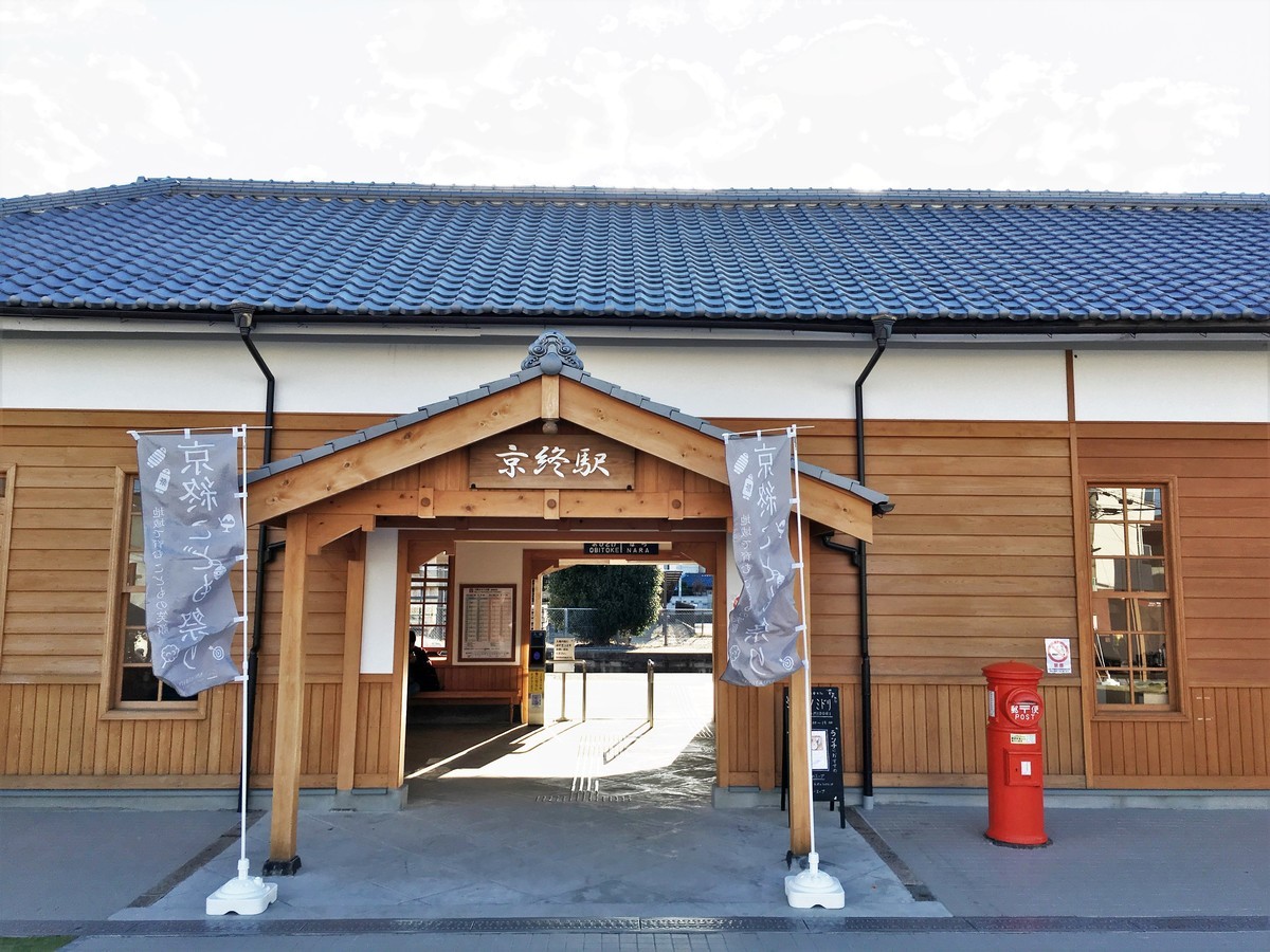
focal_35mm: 29
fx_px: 1064
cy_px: 476
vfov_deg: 48.2
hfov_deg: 61.7
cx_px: 635
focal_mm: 4.15
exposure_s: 1/855
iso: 25
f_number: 2.2
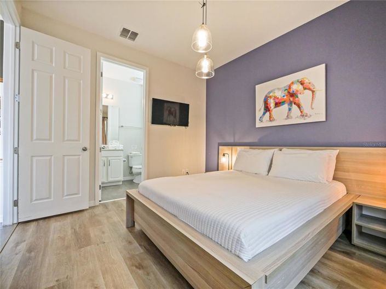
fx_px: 156
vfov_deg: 85.6
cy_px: 144
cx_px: 193
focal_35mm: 14
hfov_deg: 102.1
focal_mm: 7
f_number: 4
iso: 2500
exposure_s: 1/60
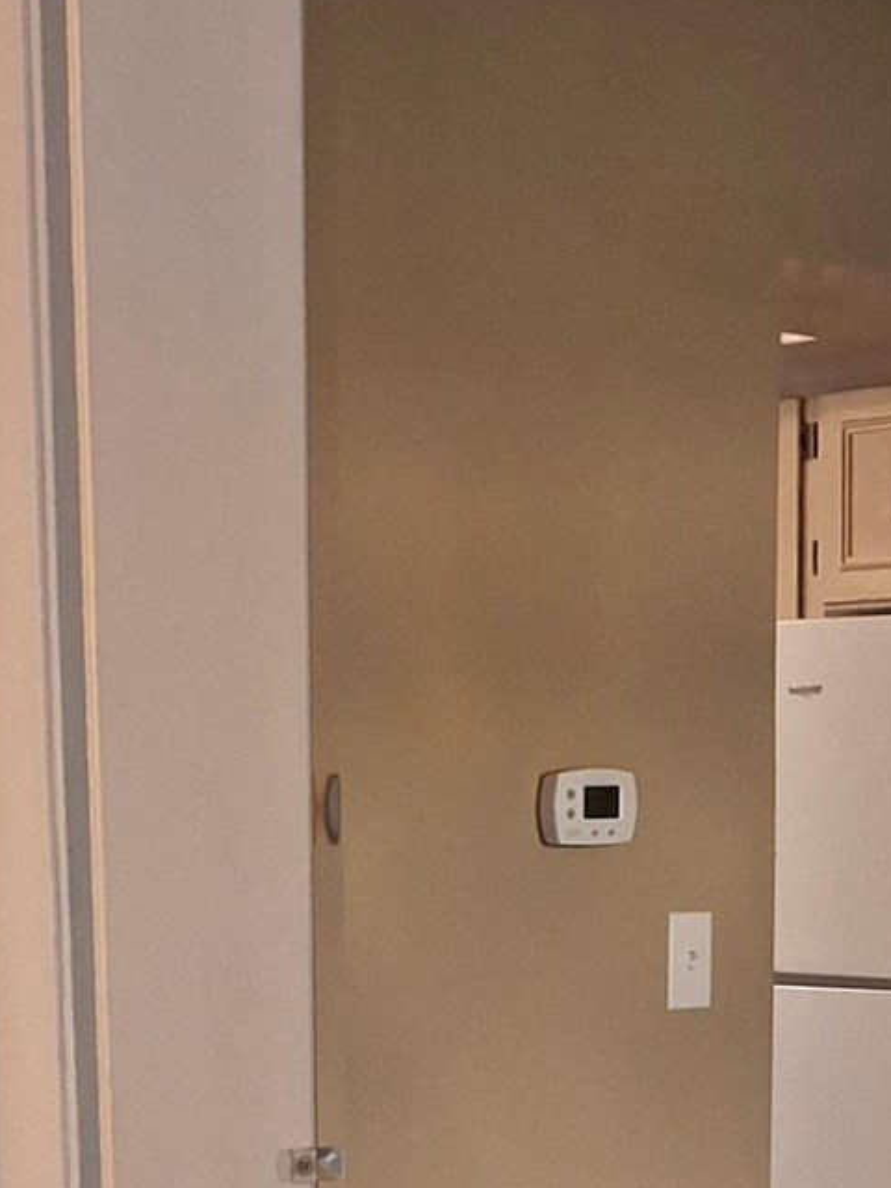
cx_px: 338
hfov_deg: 16.4
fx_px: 3089
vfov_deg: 20.4
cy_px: 1431
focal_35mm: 90
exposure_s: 1/60.2
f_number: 1.8
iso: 160
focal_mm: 4.69
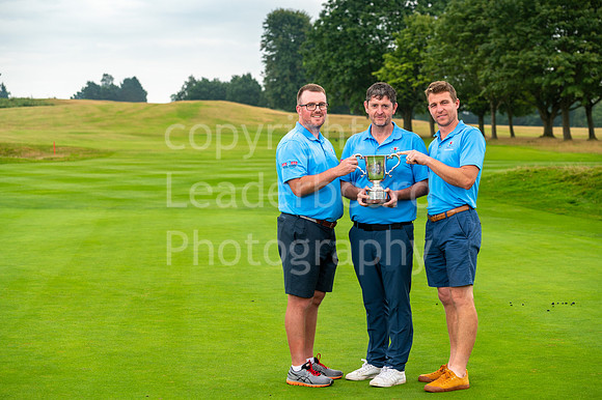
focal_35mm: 82
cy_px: 200
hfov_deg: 24.8
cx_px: 301
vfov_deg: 16.6
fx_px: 1370
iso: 200
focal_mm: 82
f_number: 5.6
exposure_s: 1/160
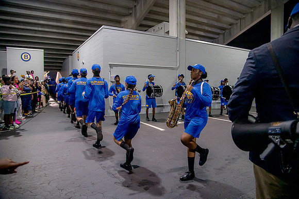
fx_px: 199
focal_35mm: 24
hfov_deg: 73.8
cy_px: 100
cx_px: 150
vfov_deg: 53.1
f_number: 4
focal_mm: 24
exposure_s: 1/200
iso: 2000
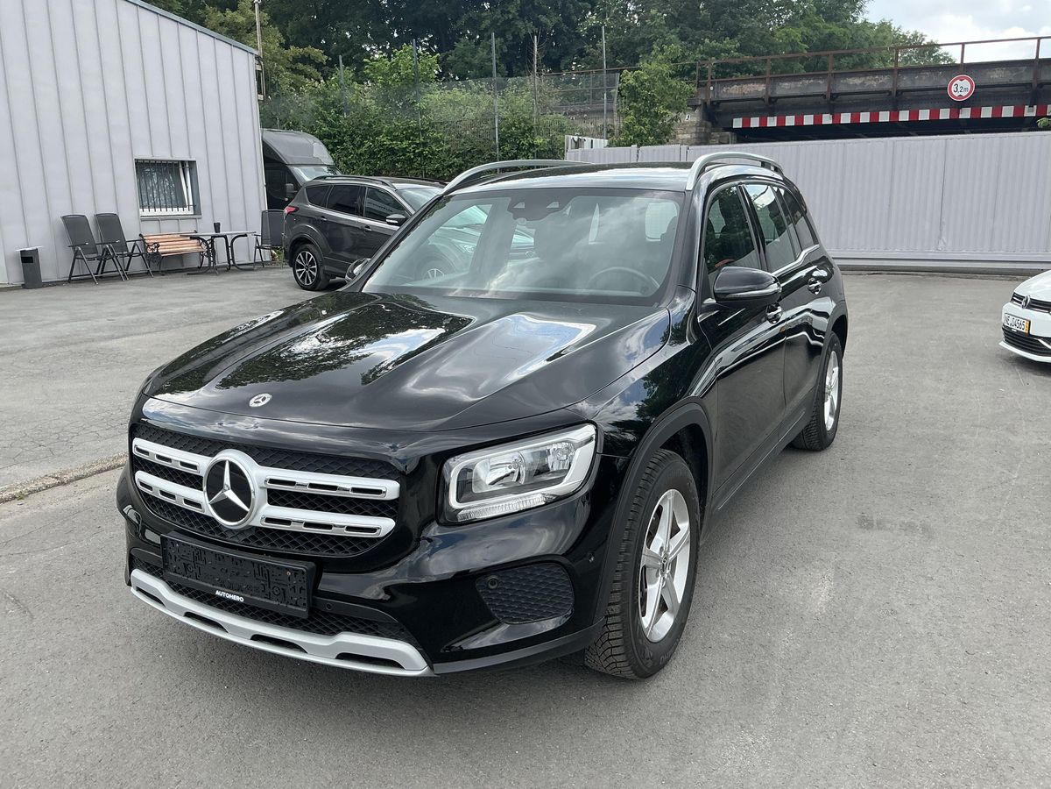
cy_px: 394
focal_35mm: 28
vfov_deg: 49.7
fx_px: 850
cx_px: 526
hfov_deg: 63.4
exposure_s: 1/478
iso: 25
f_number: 1.8
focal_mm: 3
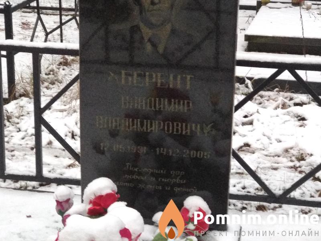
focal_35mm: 52
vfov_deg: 28.0
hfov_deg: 36.8
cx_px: 160
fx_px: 482
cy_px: 120
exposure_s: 1/60
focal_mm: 5.99
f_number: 2.6
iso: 800
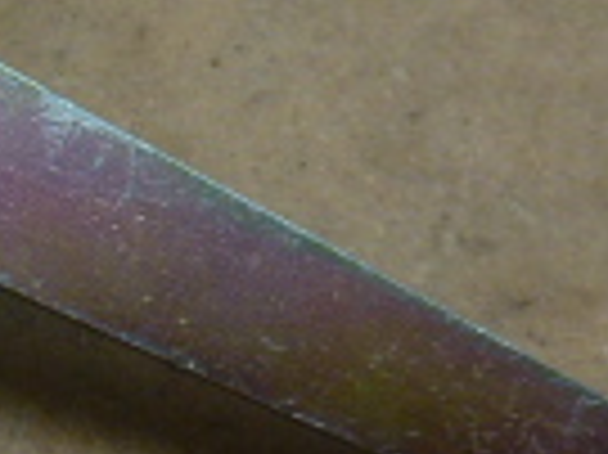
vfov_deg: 12.7
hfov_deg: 16.6
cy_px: -40
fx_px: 2001
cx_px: -95
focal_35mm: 114
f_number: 3.3
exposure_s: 1/60
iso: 125
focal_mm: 4.3
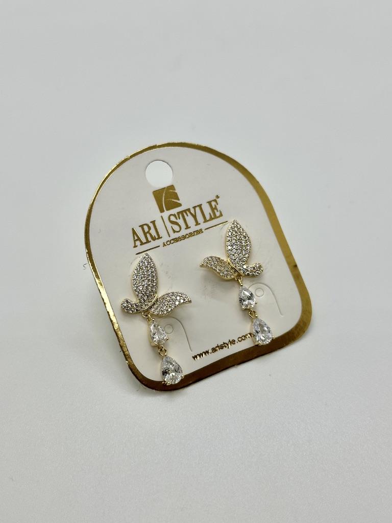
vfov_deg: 39.7
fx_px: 725
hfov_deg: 30.3
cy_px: 262
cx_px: 196
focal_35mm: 48
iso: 64
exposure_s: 1/276
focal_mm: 6.86
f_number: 1.78
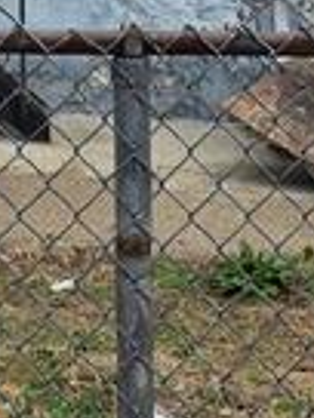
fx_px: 1572
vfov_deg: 14.2
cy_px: -206
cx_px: 9
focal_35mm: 130
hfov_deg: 11.3
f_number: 1.7
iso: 80
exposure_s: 1/2436
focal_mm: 6.3
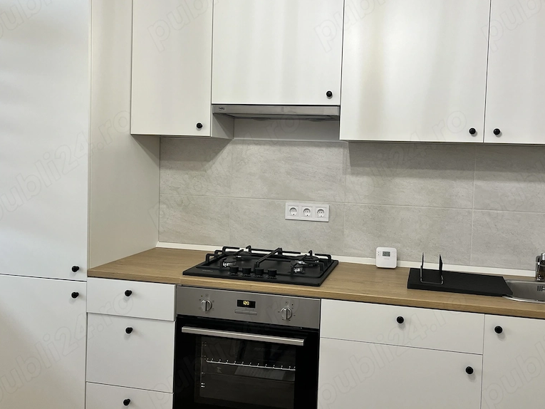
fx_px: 535
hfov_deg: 53.8
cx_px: 306
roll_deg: -1.3
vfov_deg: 41.7
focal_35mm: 34
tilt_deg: -2.6
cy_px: 180
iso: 80
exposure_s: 1/100
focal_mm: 5.1
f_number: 1.6
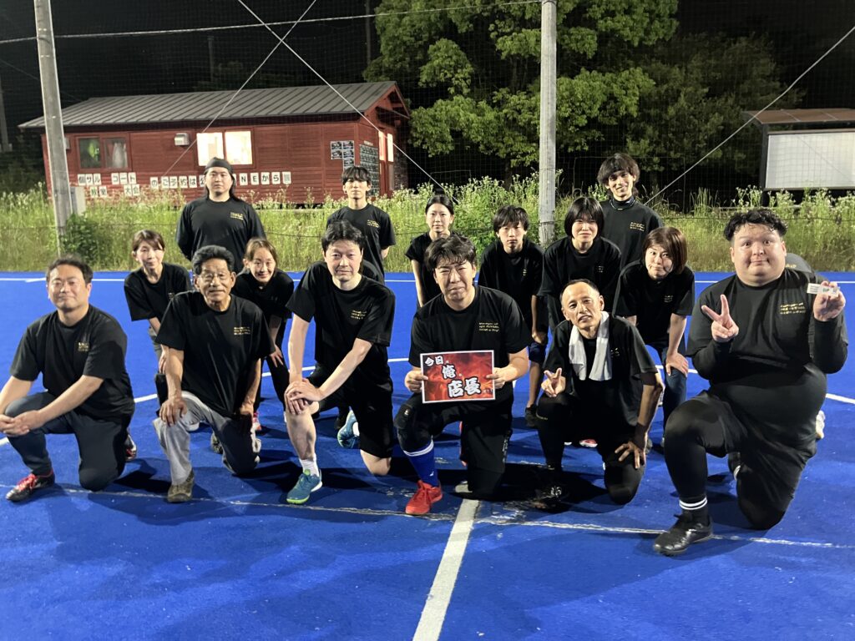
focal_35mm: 28
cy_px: 320
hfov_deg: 63.4
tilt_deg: -8.5
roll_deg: +0.7
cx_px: 428
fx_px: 692
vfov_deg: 49.7
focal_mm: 3.99
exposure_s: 1/15
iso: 800
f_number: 1.8
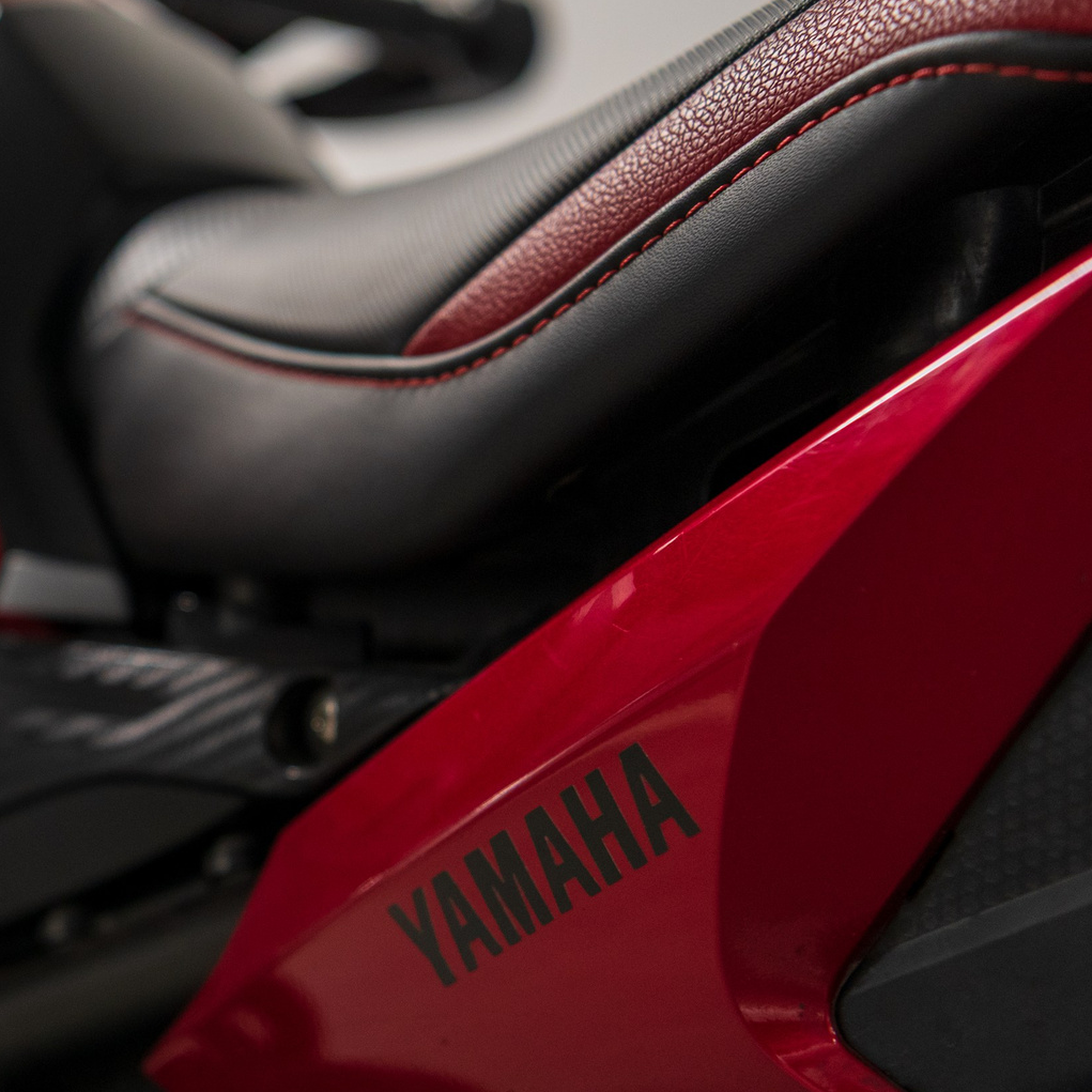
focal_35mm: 81
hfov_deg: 20.6
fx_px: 2891
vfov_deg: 21.4
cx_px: -45
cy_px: 568
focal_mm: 38
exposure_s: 1/50
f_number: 3.2
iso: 500
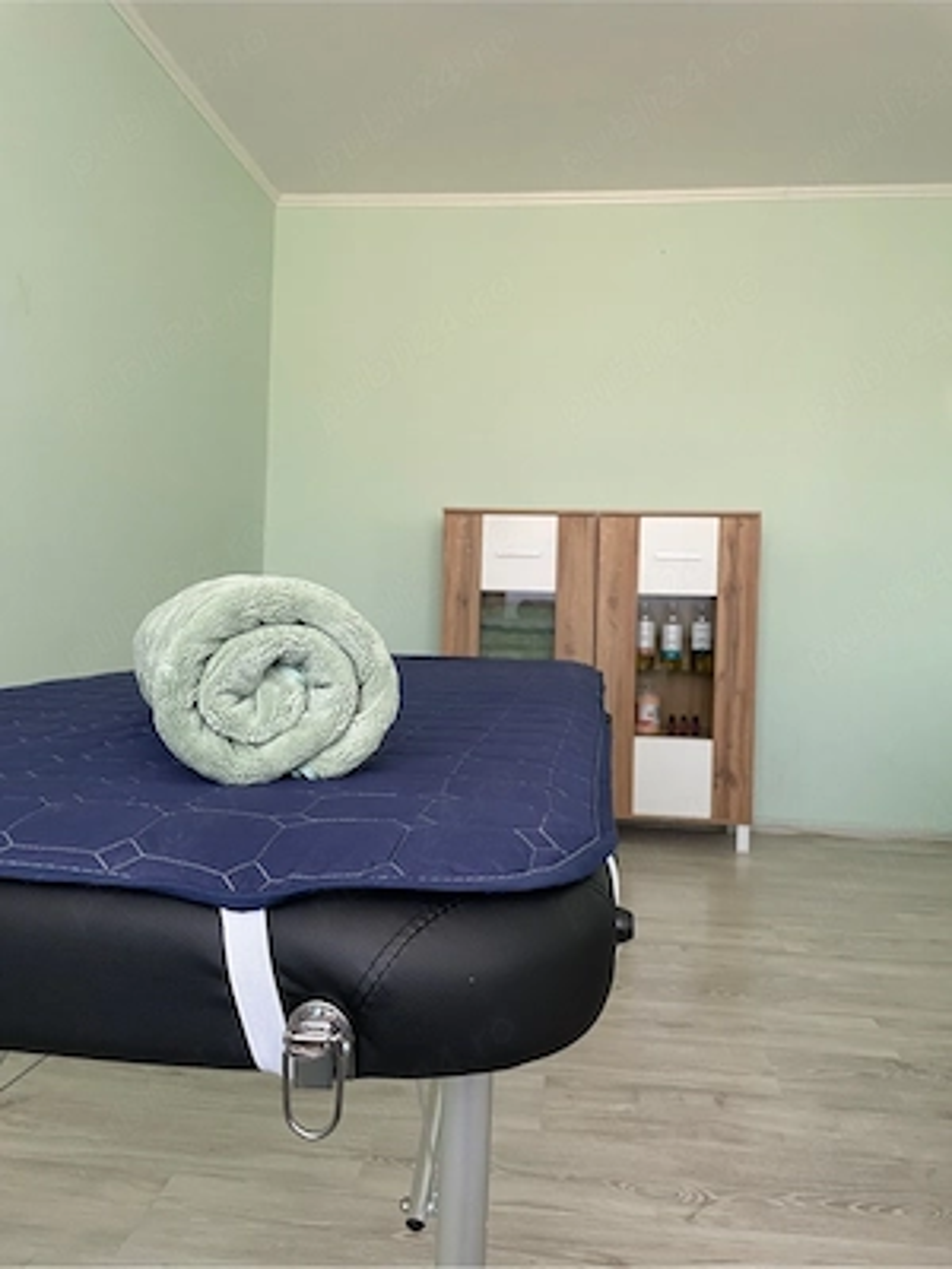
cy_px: 634
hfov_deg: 53.1
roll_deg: -1.8
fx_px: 953
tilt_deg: -1.3
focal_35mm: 26
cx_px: 476
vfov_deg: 67.3
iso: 125
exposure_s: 1/70
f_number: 1.6
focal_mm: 4.2
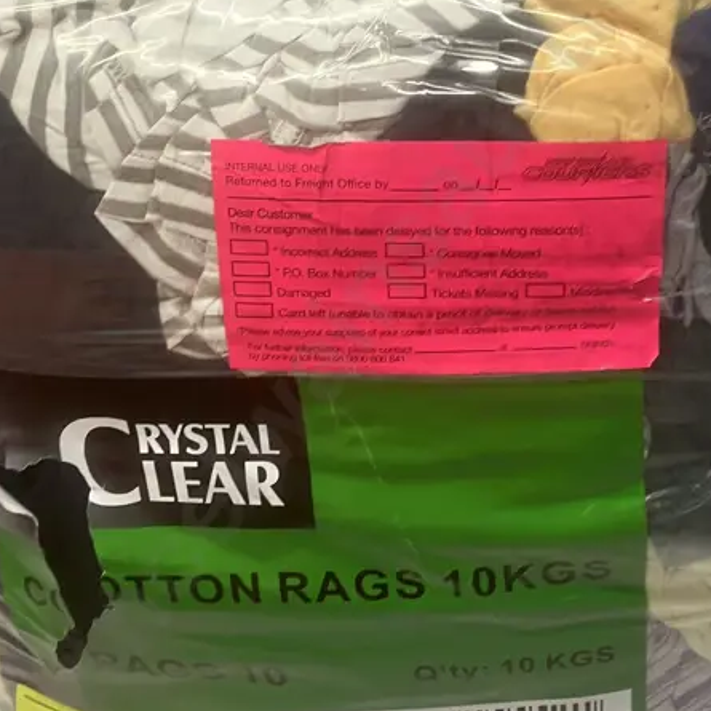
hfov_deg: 30.0
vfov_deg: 29.9
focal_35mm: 57
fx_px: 1325
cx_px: 403
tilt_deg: -22.9
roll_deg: -0.8
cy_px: 259
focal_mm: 3.99
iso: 80
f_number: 1.8
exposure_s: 1/50
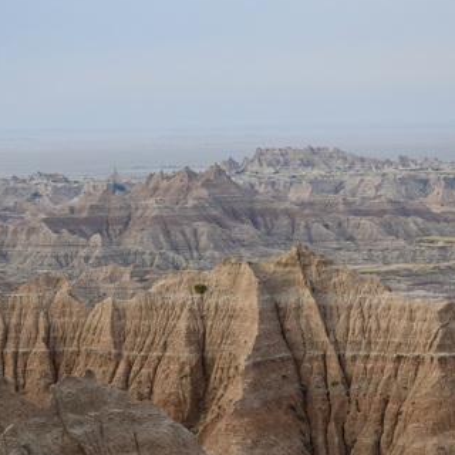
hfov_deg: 11.2
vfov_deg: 11.2
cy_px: 255
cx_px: 210
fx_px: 2320
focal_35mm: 156
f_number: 4.5
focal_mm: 70
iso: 450
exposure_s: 1/500
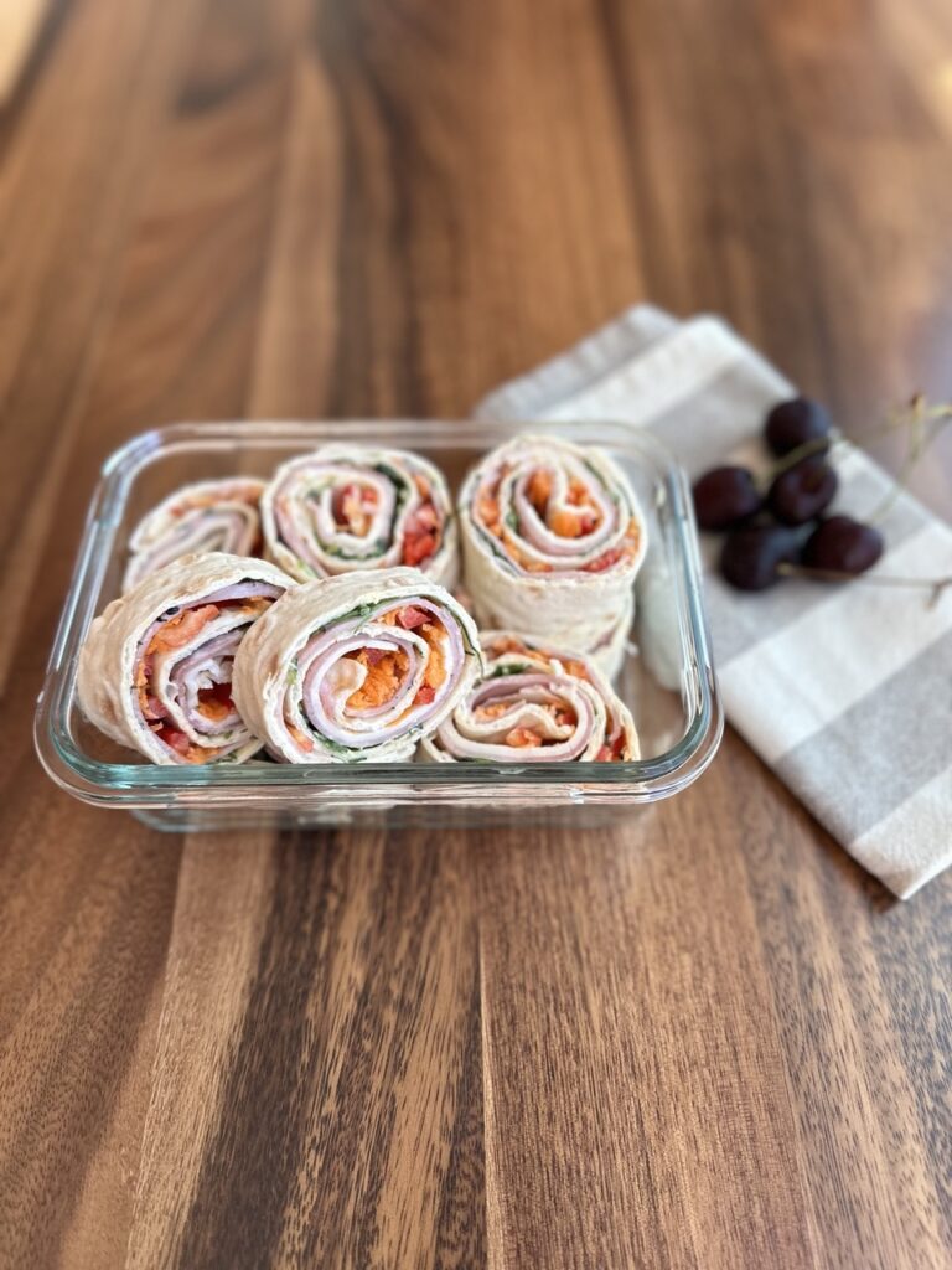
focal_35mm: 24
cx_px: 476
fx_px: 880
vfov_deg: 71.6
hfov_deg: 56.8
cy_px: 635
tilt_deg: -57.7
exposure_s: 1/121
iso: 64
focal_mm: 6.86
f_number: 1.78
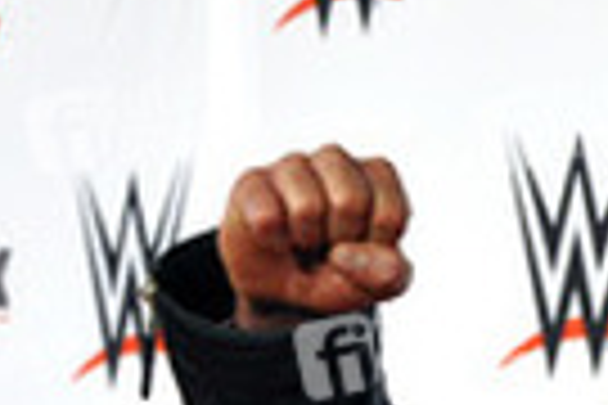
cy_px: 459
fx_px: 5911
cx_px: 921
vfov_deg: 3.9
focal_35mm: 350
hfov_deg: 5.8
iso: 640
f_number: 6.3
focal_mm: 70
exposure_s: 1/125
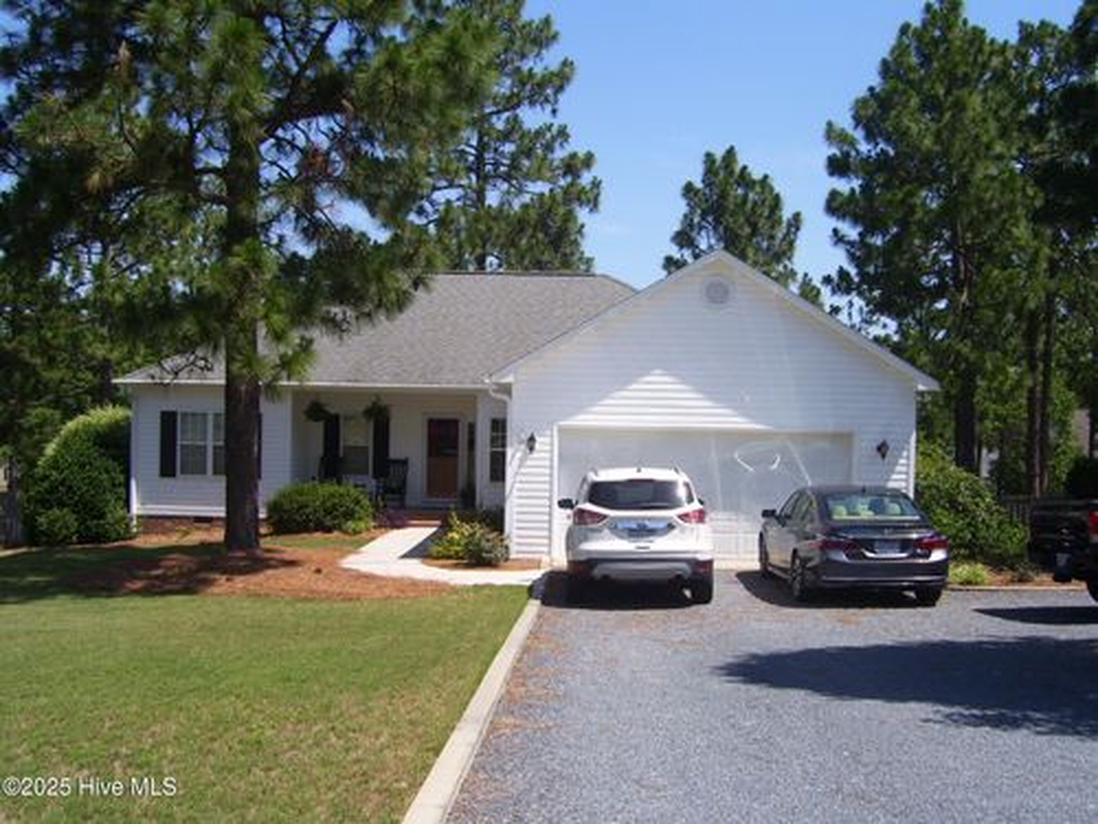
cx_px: 549
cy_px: 412
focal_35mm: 37
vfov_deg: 38.7
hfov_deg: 50.1
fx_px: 1174
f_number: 4.8
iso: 80
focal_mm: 6
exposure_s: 1/500
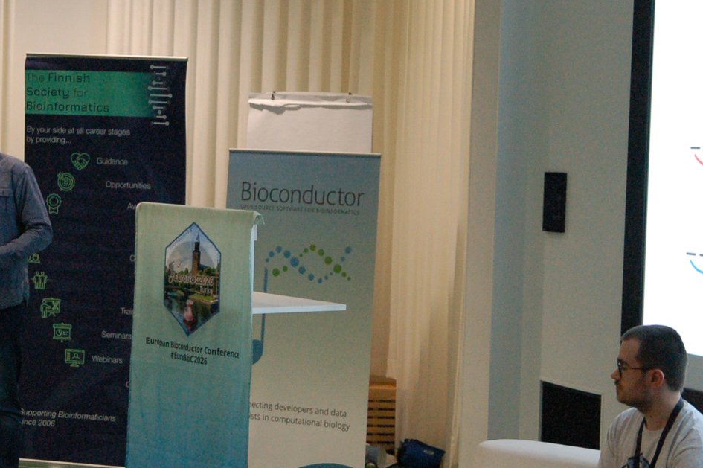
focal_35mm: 111
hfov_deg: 18.4
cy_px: 194
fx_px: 2167
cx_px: 237
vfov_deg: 12.3
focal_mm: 35
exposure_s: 1/125
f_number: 4
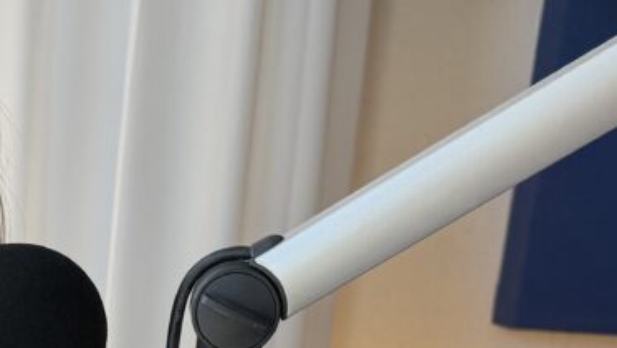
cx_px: 15
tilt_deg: -17.1
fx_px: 1342
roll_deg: -3.6
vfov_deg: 13.7
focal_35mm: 82
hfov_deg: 24.8
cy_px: 542
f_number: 1.78
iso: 125
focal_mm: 6.76
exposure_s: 1/203
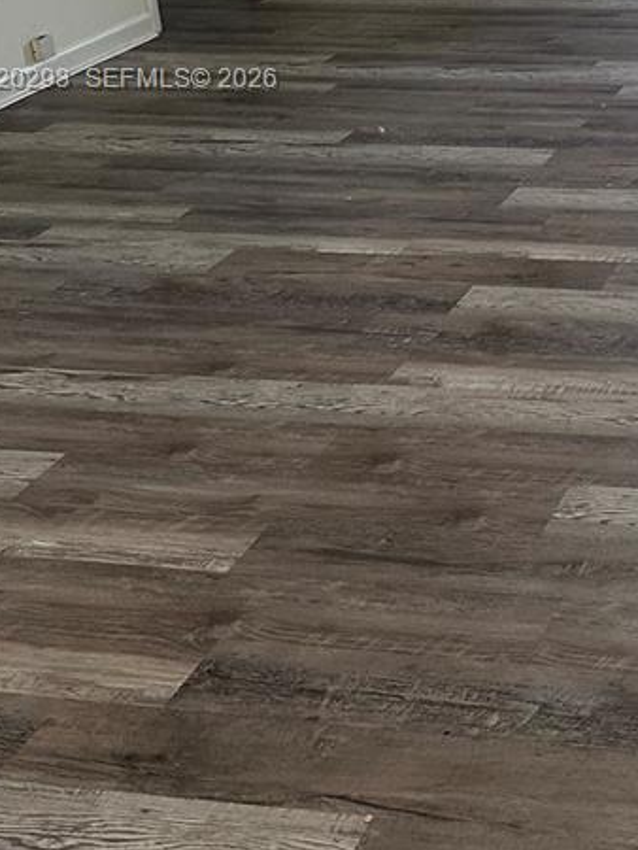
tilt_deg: -16.8
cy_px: 81
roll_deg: +1.3
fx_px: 1571
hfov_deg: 21.3
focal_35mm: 64
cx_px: 778
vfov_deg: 29.0
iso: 250
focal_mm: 6.86
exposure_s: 1/99
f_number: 1.78
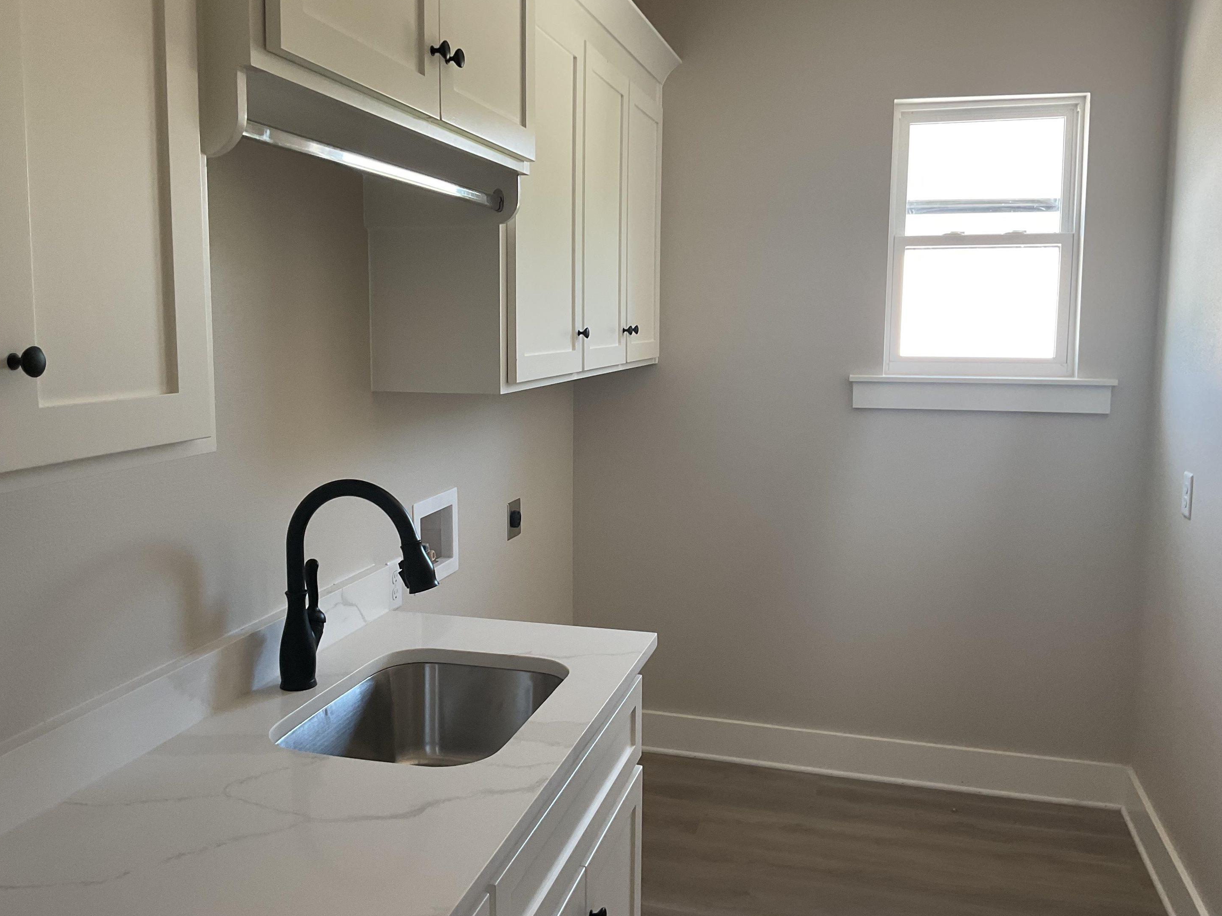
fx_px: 1094
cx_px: 581
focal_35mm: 31
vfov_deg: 45.4
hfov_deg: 58.3
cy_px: 438
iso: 50
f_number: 1.8
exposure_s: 1/60
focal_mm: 3
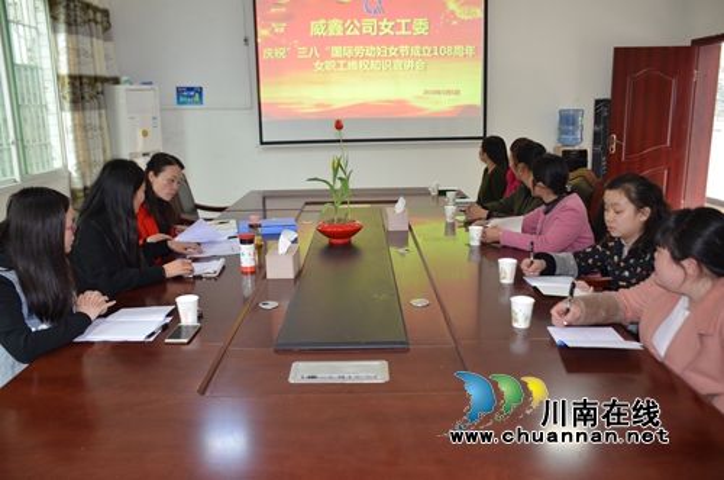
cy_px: 240
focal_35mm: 30
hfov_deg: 62.0
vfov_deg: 43.4
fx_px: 602
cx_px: 362
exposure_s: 1/60
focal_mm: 20
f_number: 3.5
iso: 450
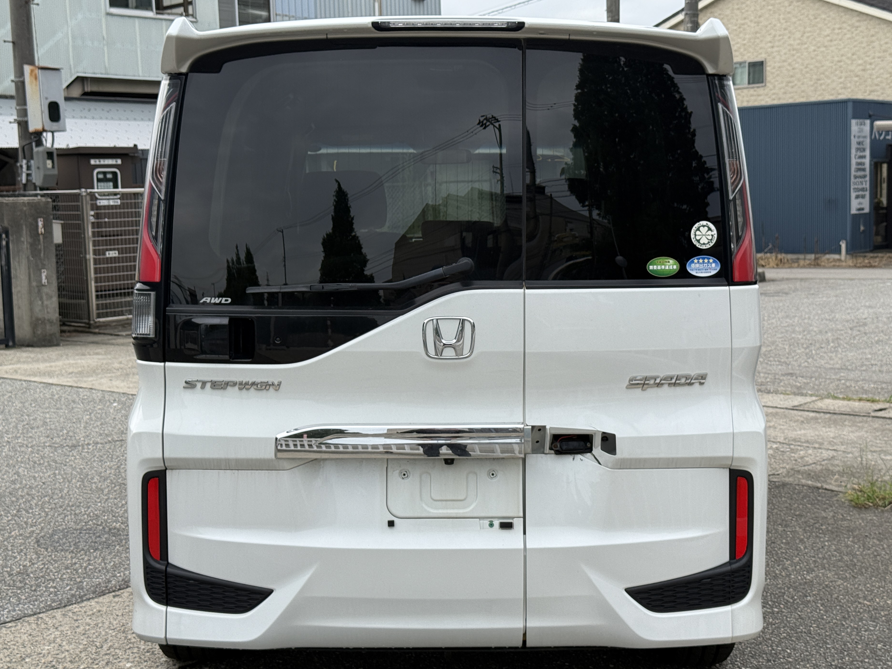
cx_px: 455
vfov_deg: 28.0
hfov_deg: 36.8
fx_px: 1340
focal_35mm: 52
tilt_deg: -5.7
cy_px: 330
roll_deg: +1.7
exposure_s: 1/3891
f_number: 1.78
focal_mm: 6.76
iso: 80
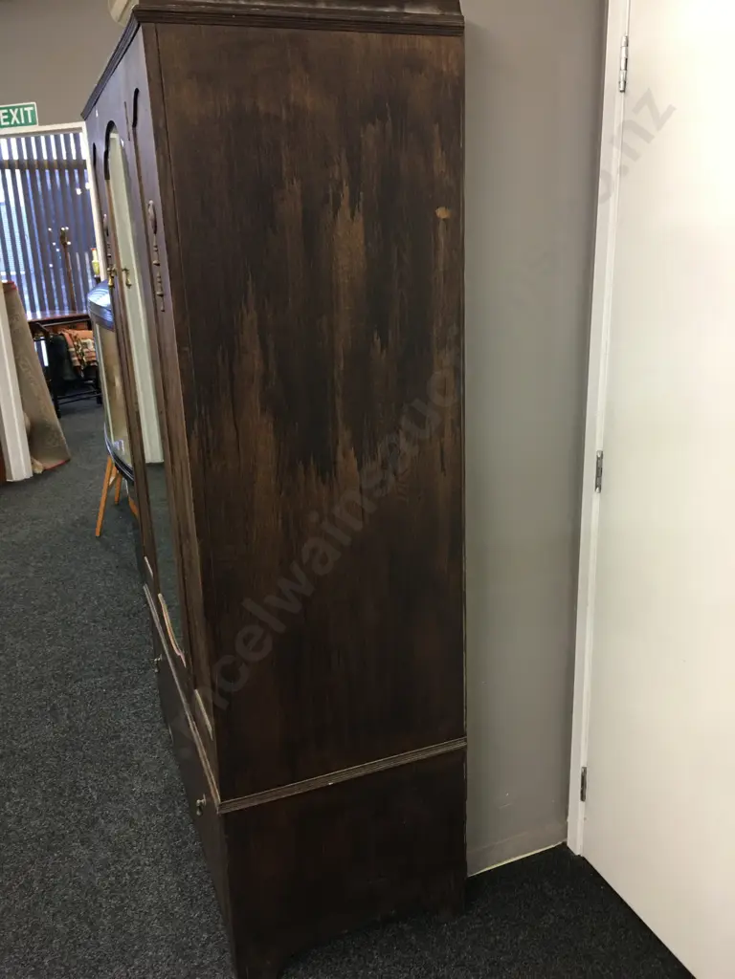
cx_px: 368
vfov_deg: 61.7
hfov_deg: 48.2
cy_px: 490
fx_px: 821
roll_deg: +0.8
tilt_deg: -15.3
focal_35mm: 29
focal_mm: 4.15
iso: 80
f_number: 2.2
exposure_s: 1/17
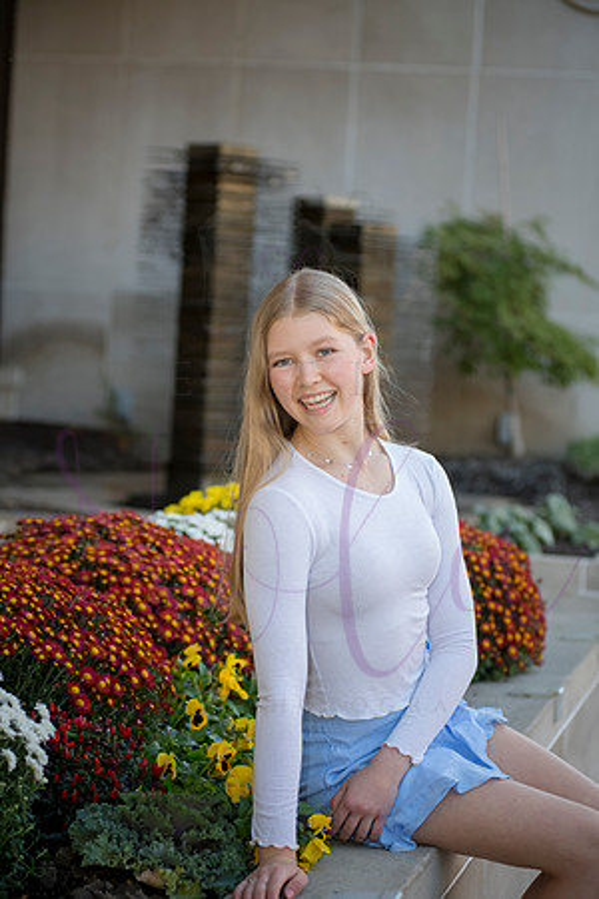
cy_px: 450
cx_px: 300
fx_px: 1997
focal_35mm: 80
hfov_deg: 17.1
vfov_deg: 25.4
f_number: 4
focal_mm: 80
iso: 400
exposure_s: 1/320
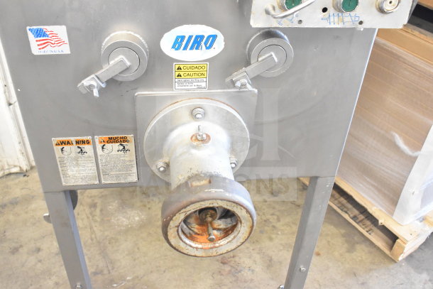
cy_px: 144
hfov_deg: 55.1
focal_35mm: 34
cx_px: 216
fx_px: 415
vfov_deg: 38.4
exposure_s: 1/125
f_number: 5.6
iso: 6400
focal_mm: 23
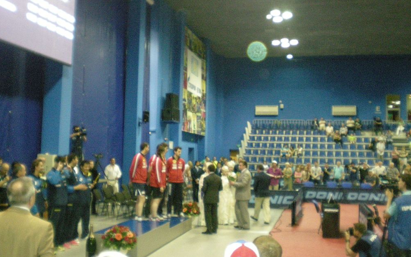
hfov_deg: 48.2
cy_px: 117
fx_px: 459
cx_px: 203
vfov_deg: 31.2
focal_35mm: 41
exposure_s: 1/60
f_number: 3.1
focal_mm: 6.3
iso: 776
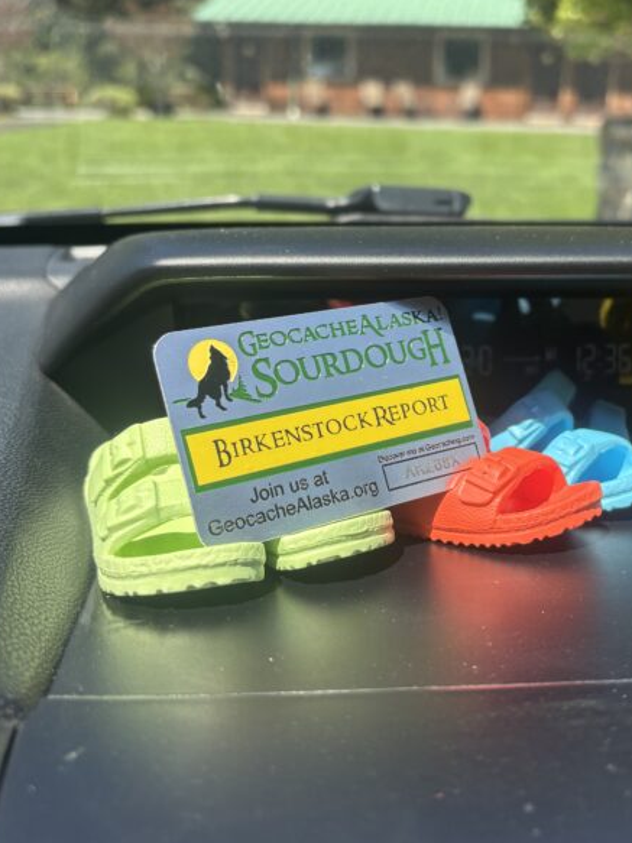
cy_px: 390
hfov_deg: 36.3
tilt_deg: -16.8
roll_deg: +0.5
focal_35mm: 39
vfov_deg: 47.8
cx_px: 434
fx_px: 950
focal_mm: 5.96
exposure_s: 1/1027
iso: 50
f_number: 1.6
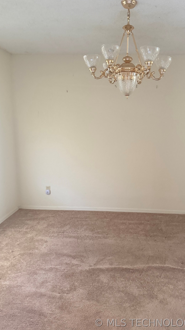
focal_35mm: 27
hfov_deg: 42.5
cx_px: 120
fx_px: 235
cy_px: 160
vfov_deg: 69.8
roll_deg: -1.5
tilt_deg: -9.4
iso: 500
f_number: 1.78
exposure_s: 1/60
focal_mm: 6.76
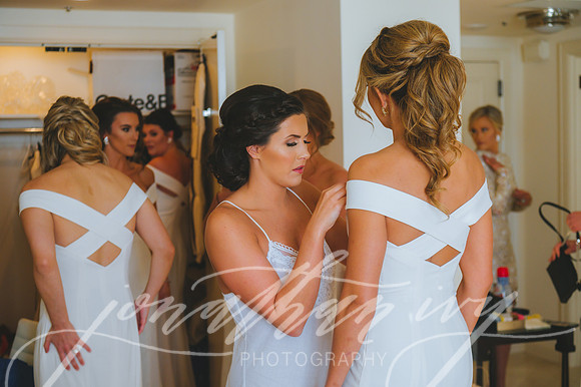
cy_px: 194
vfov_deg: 22.6
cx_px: 290
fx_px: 968
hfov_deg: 33.4
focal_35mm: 60
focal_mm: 60
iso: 640
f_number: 4
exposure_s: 1/200
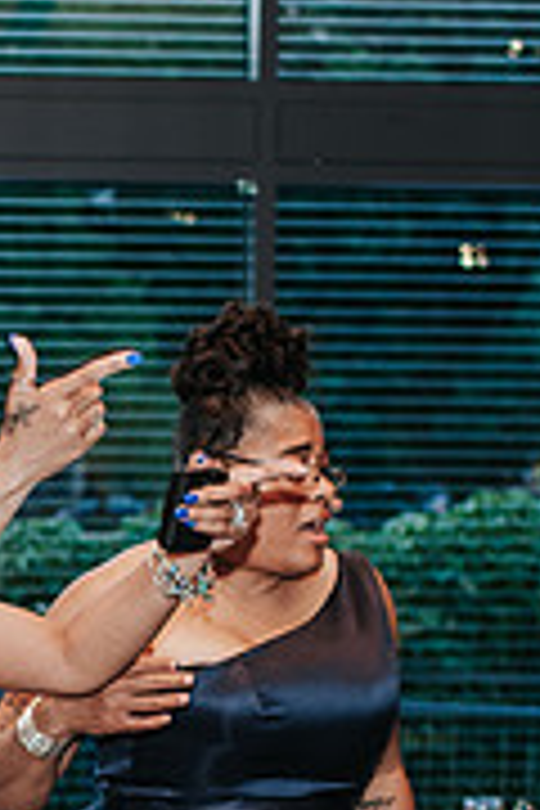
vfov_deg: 13.6
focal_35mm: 147
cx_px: -165
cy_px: 951
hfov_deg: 9.2
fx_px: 3307
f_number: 2.8
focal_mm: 35
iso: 1000
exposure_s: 1/160
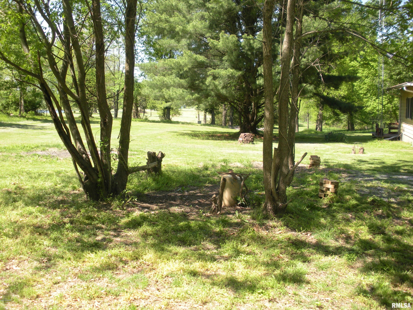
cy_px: 155
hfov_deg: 51.4
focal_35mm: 36
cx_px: 206
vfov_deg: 39.7
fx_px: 430
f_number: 3.5
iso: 88
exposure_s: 1/222
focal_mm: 6.3
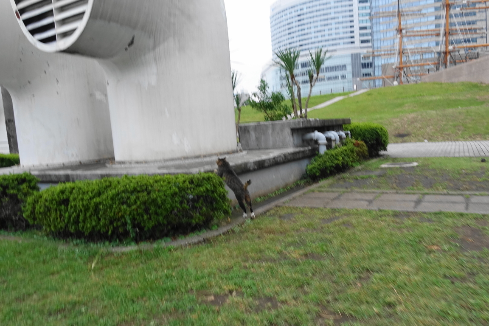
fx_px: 340
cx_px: 252
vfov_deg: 51.3
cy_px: 169
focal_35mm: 25
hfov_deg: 71.5
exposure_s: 1/250
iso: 400
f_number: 2.8
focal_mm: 8.8
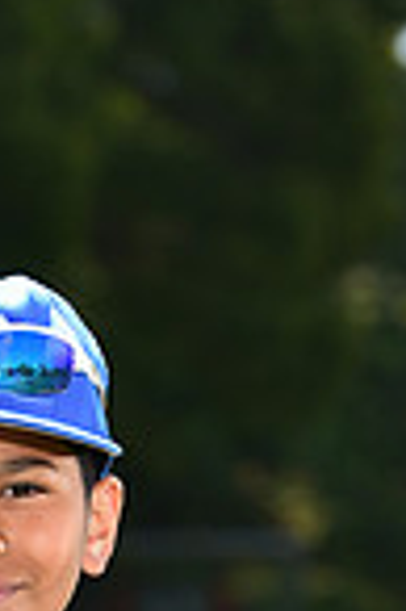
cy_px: 866
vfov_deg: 4.7
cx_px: -44
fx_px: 7427
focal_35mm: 438
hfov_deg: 3.1
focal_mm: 110
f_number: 5
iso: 80
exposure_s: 1/250
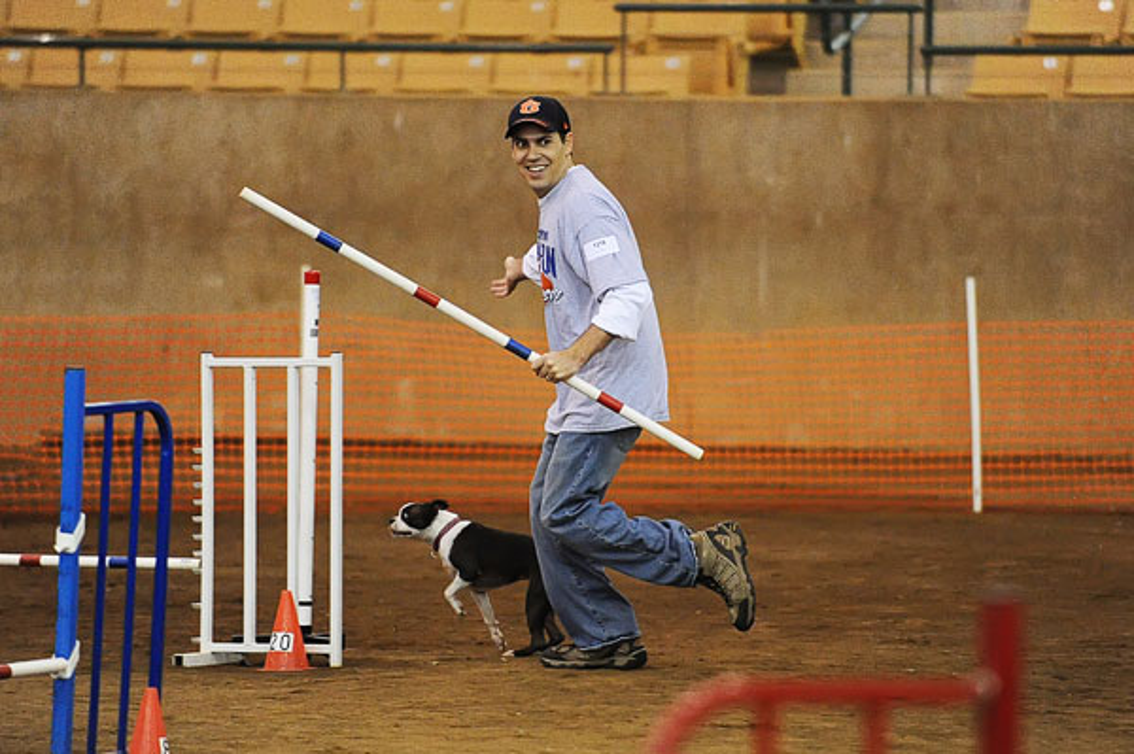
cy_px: 377
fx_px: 6295
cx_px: 567
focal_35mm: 200
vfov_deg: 6.9
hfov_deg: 10.3
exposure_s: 1/500
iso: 5000
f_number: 2.8
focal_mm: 200
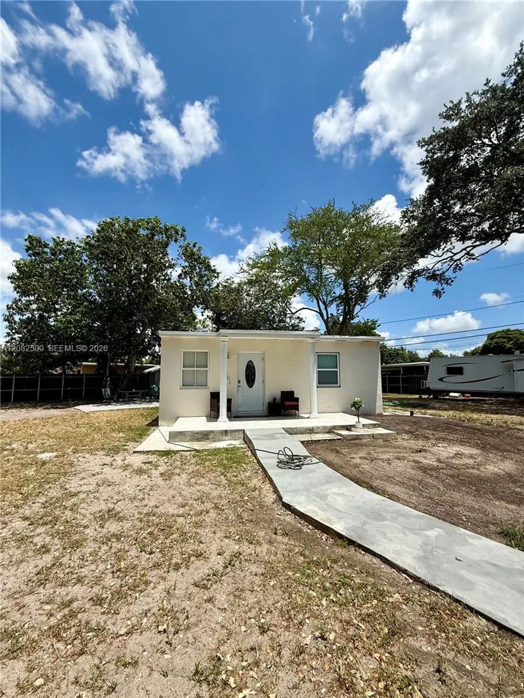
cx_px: 262
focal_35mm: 14
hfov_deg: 85.7
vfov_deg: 102.1
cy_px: 349
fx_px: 283
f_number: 2.2
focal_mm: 2.22
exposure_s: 1/2841
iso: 50
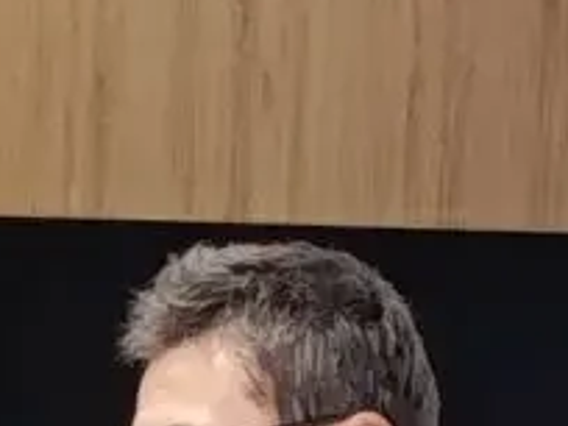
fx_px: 4512
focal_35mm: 275
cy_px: 645
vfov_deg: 5.4
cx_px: -490
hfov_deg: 7.0
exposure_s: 1/100
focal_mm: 6.14
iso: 500
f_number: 1.6
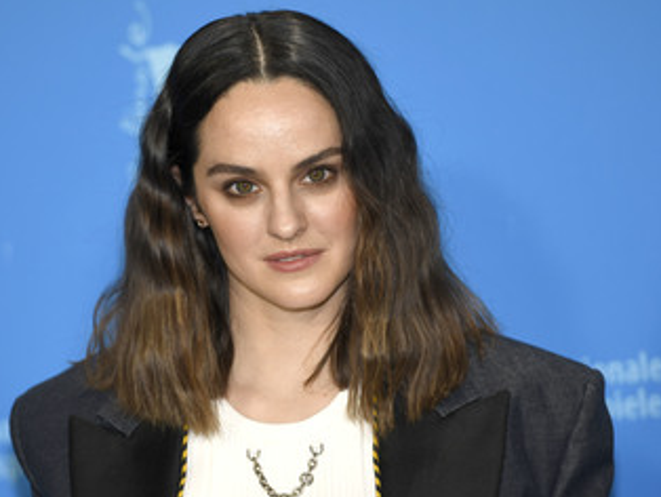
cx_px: 283
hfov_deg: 7.2
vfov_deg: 5.4
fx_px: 5274
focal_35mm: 276
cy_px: 310
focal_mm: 200
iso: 640
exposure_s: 1/400
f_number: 3.5
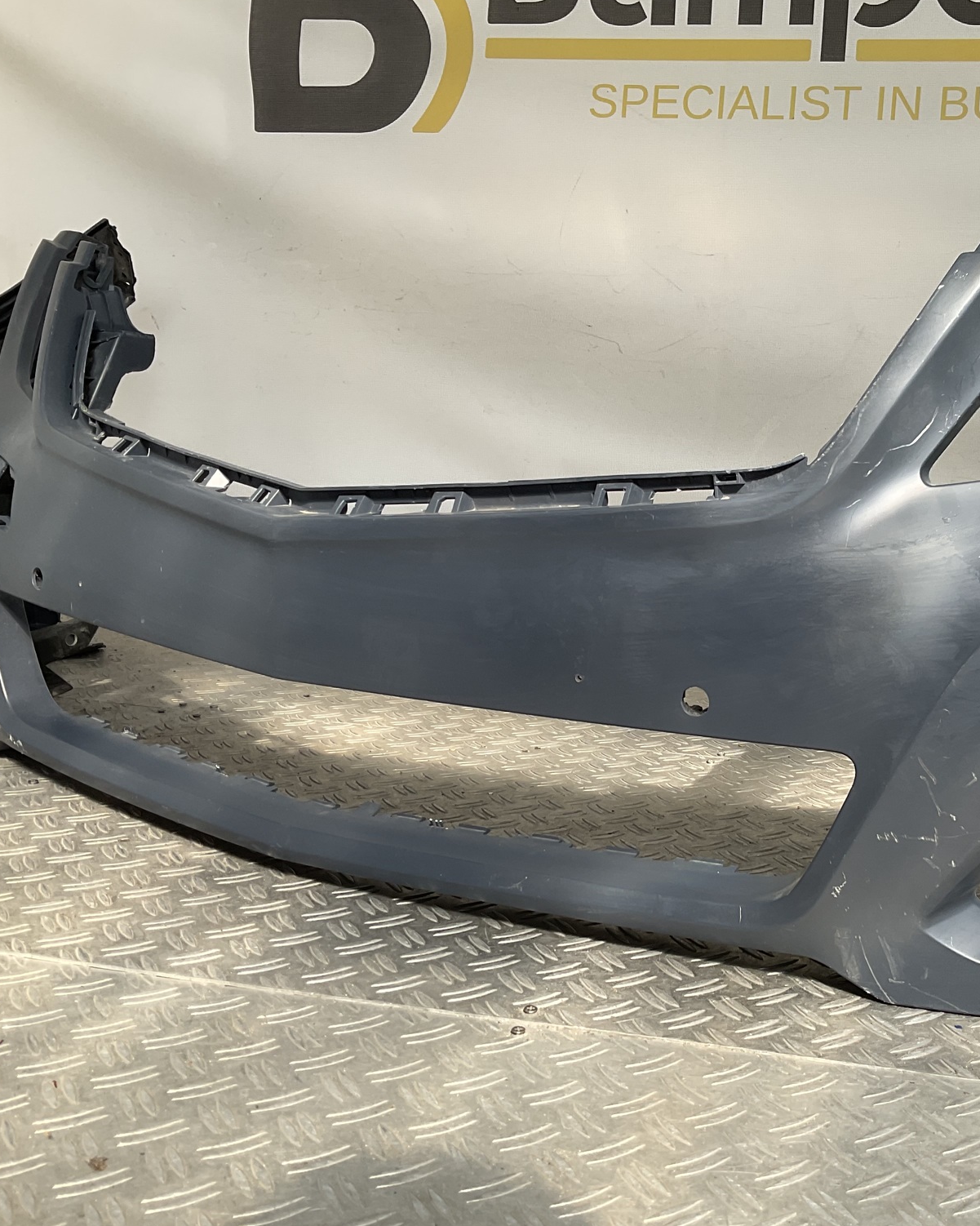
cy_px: 612
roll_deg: -3.6
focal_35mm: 38
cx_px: 747
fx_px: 1378
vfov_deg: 47.9
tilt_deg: -9.8
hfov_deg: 38.1
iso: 16
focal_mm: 3
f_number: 1.8
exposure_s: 1/425
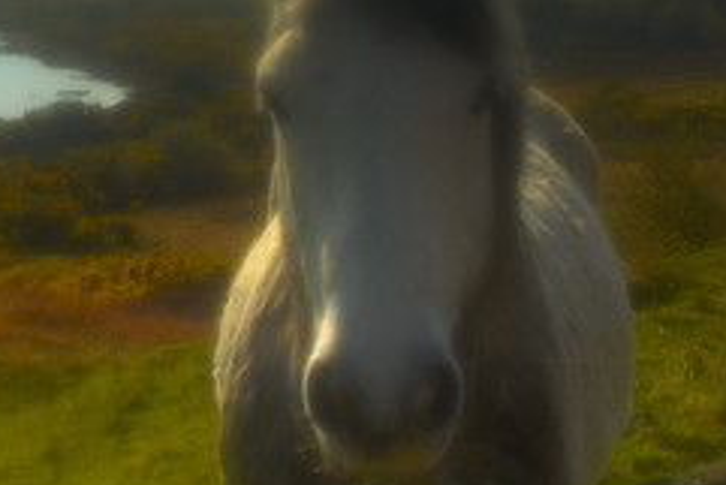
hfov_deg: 19.9
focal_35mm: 101
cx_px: 87
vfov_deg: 13.5
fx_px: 2038
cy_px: 120
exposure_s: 1/80
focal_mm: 28
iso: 100
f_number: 7.1
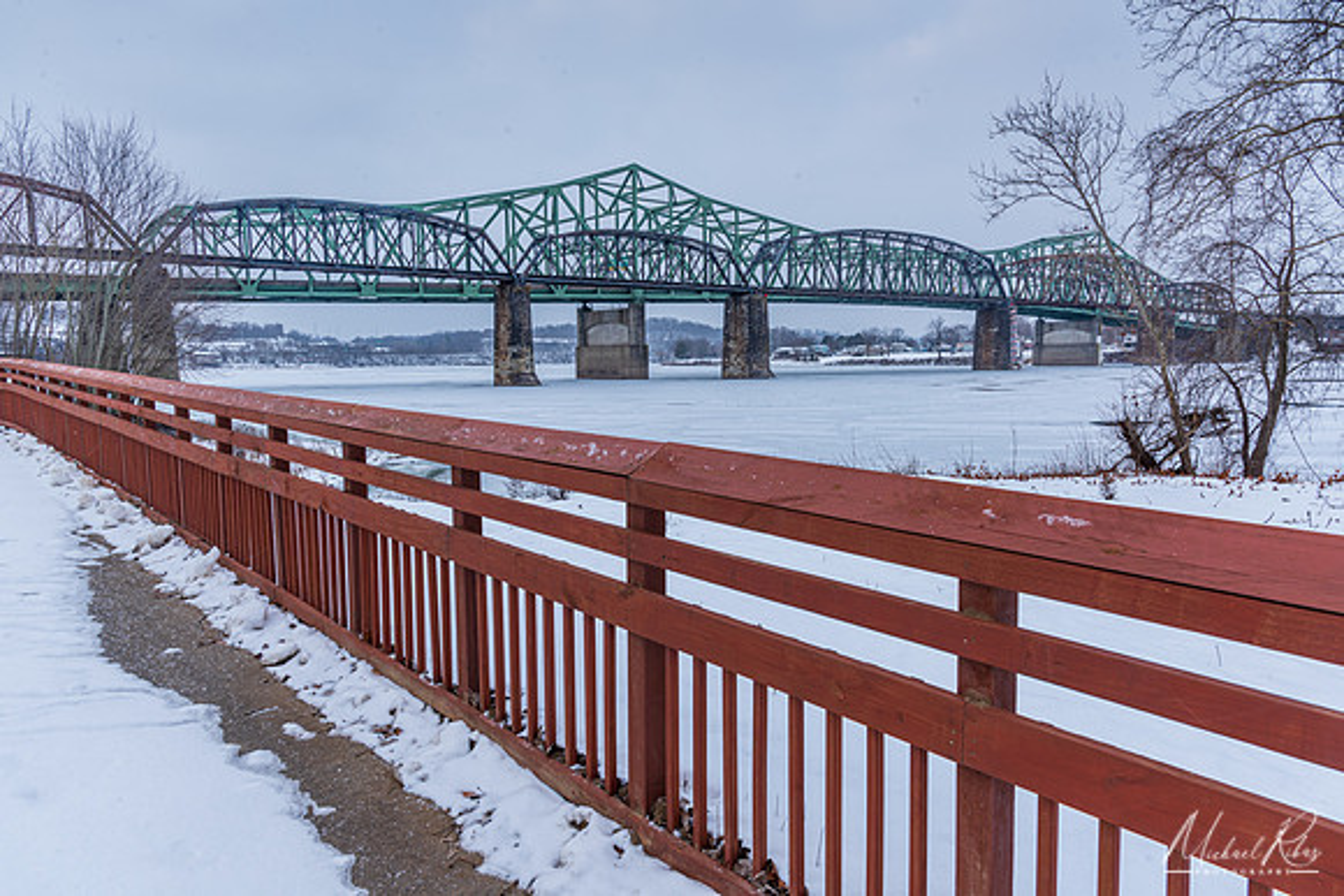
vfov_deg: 53.2
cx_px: 672
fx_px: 896
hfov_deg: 73.7
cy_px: 448
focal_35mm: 24
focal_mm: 24
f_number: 13
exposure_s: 1/8
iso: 64
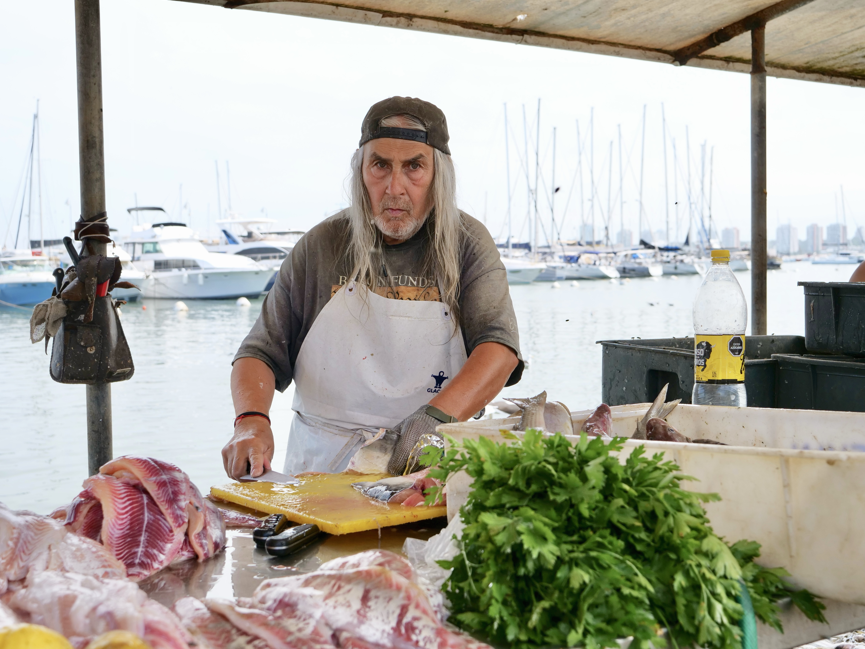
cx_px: 440
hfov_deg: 40.4
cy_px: 326
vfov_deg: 30.9
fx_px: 1174
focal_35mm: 47
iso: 200
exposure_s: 1/640
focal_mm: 23
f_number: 4
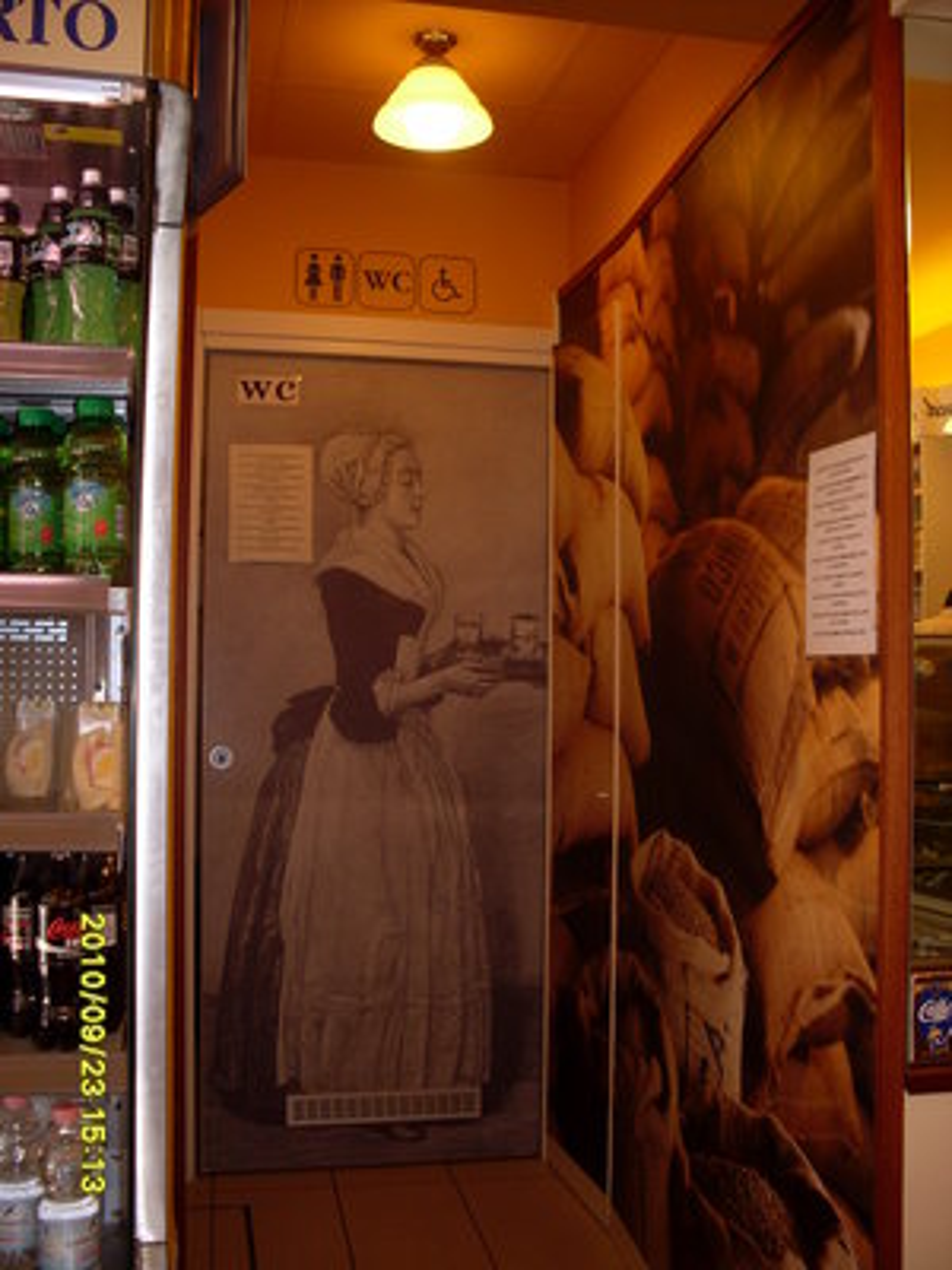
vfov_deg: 49.0
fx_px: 1393
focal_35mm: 38
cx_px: 476
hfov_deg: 37.7
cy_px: 635
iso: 100
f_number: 2.8
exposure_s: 1/45
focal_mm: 6.3
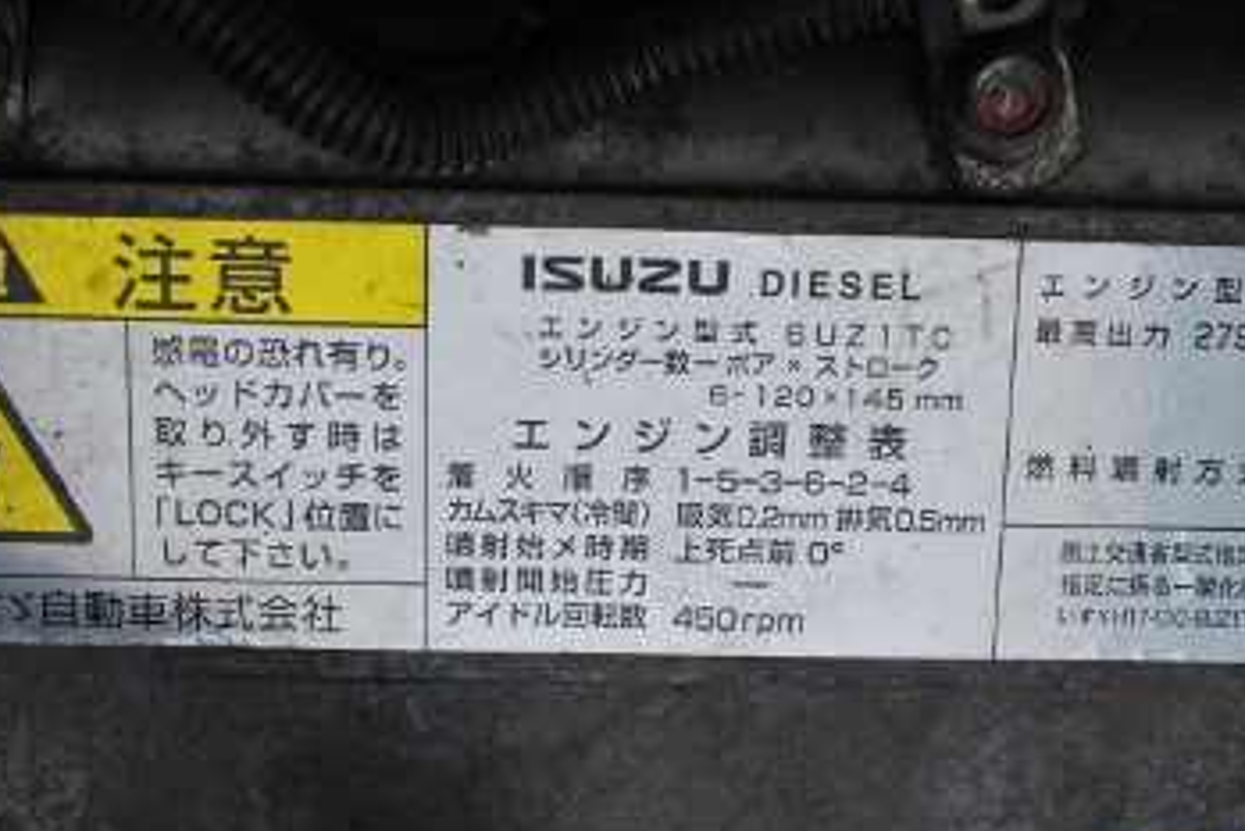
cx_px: 749
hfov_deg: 26.3
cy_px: 496
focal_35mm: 77
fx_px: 2664
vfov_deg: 17.7
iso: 100
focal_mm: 28
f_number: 8
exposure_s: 1/250
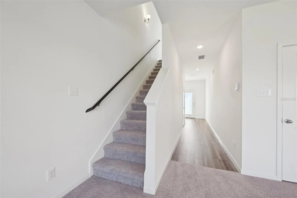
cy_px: 99
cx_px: 148
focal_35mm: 14
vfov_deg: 81.2
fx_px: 116
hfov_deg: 104.2
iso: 160
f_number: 8
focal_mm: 14
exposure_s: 1/15
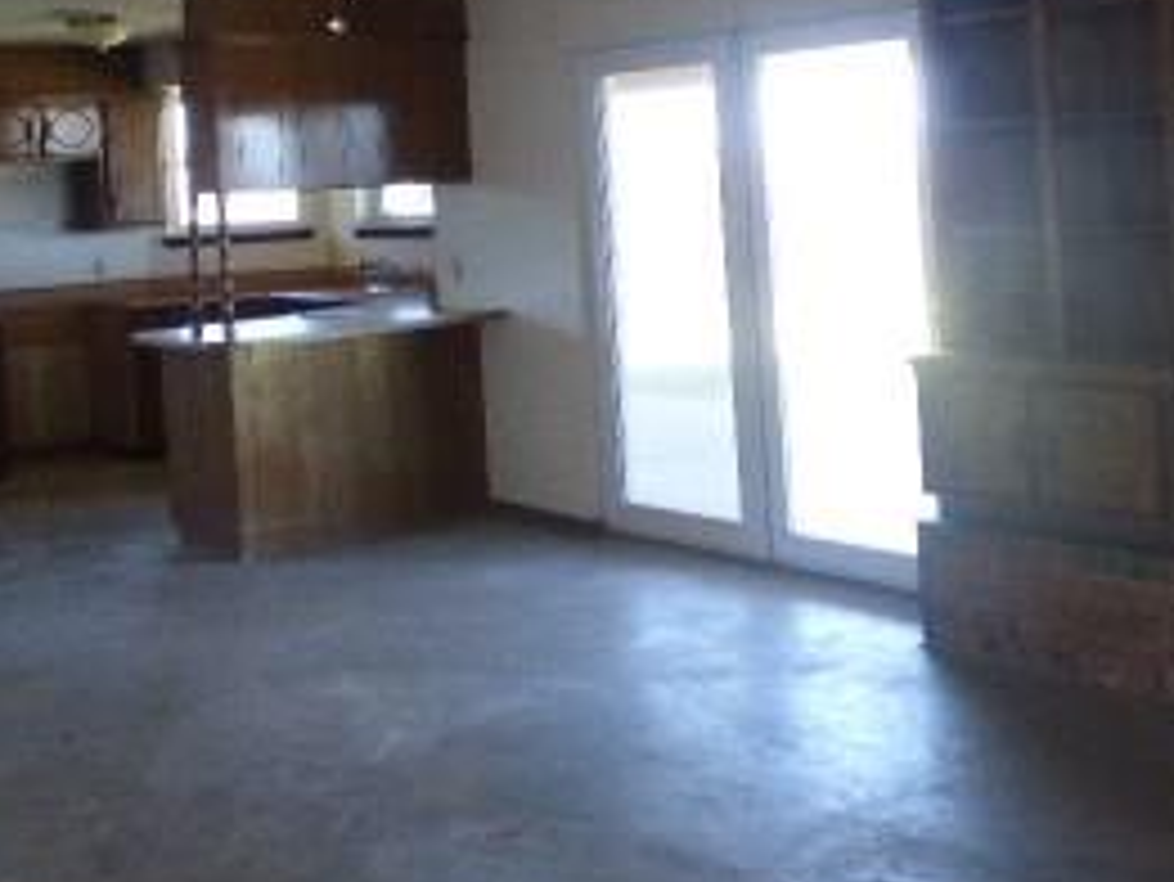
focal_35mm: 49
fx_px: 1663
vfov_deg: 28.9
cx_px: 342
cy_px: 148
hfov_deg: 38.2
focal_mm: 3.58
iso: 400
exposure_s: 1/50
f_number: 2.8
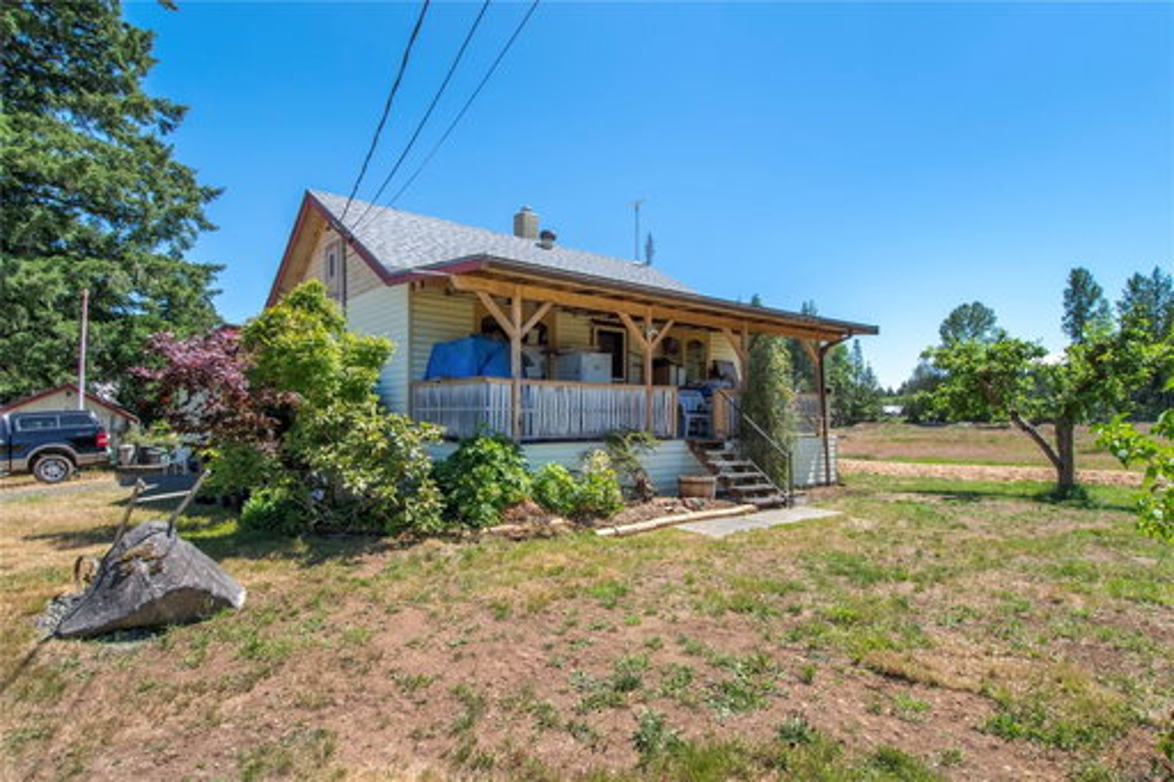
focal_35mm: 18
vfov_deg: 67.3
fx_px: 587
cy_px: 391
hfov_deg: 90.0
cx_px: 587
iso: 320
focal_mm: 12
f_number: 10
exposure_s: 1/500
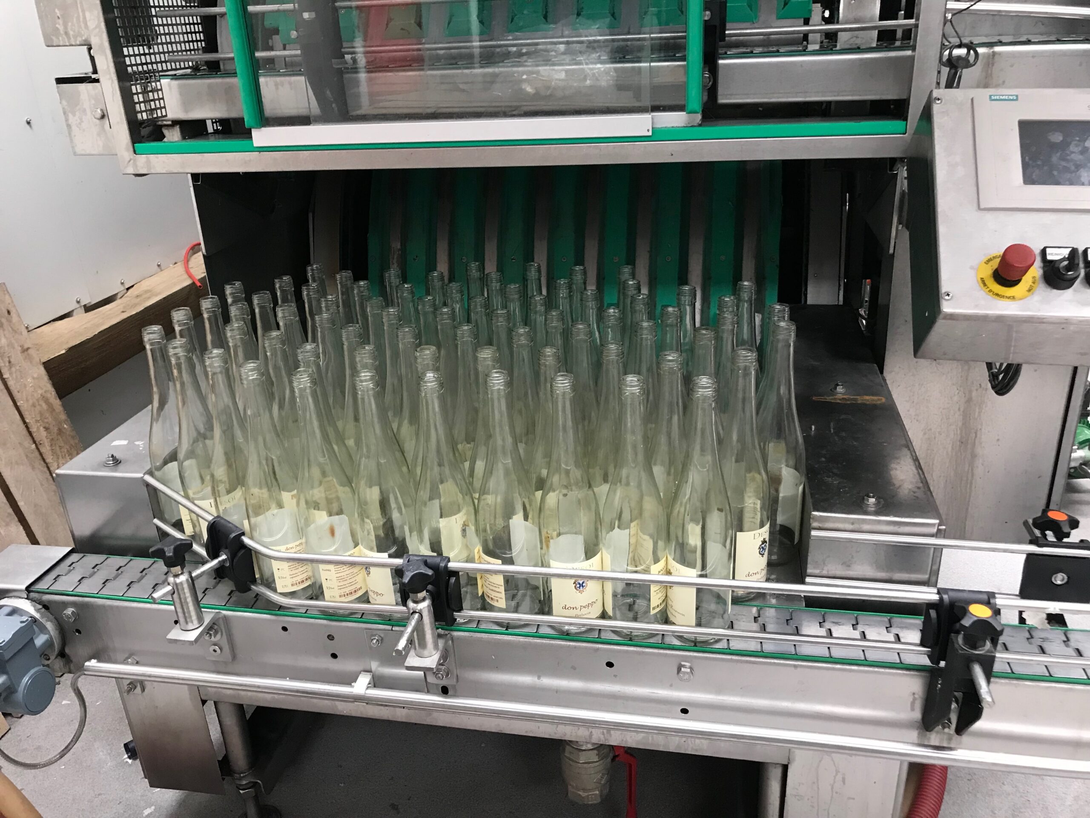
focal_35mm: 28
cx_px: 545
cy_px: 409
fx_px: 882
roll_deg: +2.6
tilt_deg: -23.8
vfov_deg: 49.7
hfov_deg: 63.4
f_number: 1.8
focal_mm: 3.99
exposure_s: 1/15
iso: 50
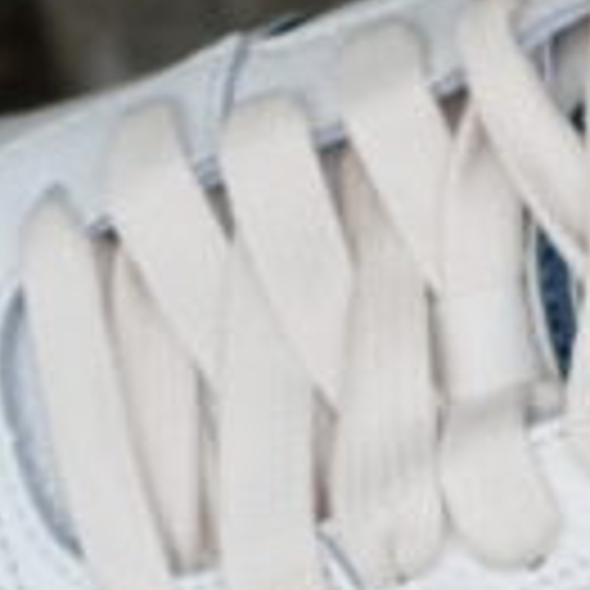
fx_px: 7559
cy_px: 1144
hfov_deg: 4.5
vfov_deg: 4.4
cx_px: 748
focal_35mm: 392
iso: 640
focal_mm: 35
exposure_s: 1/800
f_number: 2.8
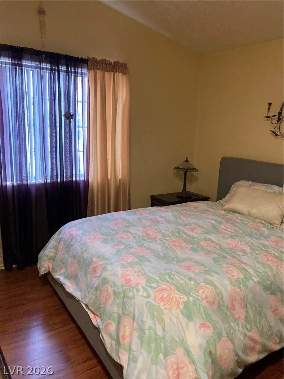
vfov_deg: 63.4
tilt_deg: -4.9
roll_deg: -2.3
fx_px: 306
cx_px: 142
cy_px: 190
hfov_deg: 49.7
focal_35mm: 28
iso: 320
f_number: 1.8
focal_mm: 3.99
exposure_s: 1/40
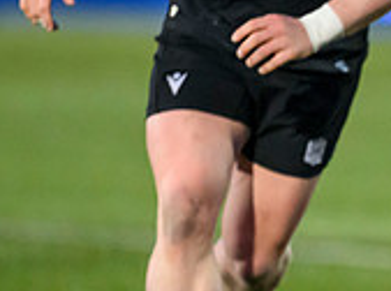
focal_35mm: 1635
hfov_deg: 1.2
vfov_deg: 0.9
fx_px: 18429
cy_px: 179
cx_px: 758
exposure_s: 1/1600
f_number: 2.8
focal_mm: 400
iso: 6400
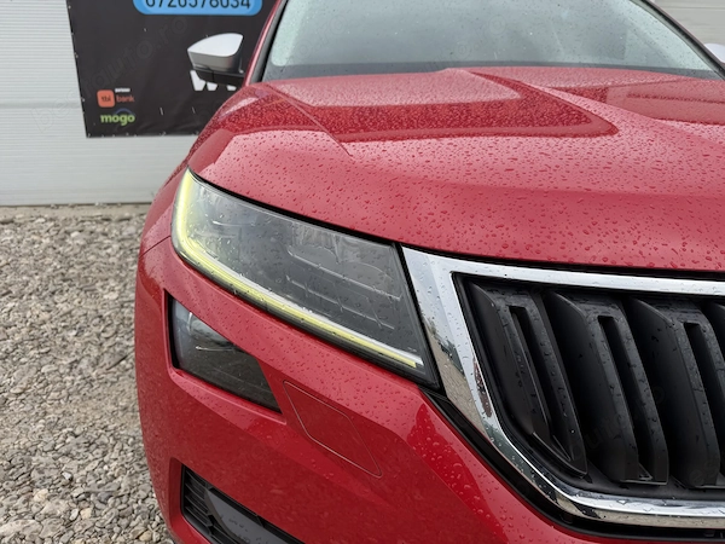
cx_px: 362
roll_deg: +0.3
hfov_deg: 71.6
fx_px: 503
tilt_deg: -18.4
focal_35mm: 24
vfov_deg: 56.8
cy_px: 272
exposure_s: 1/1046
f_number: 1.78
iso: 80
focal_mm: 6.76
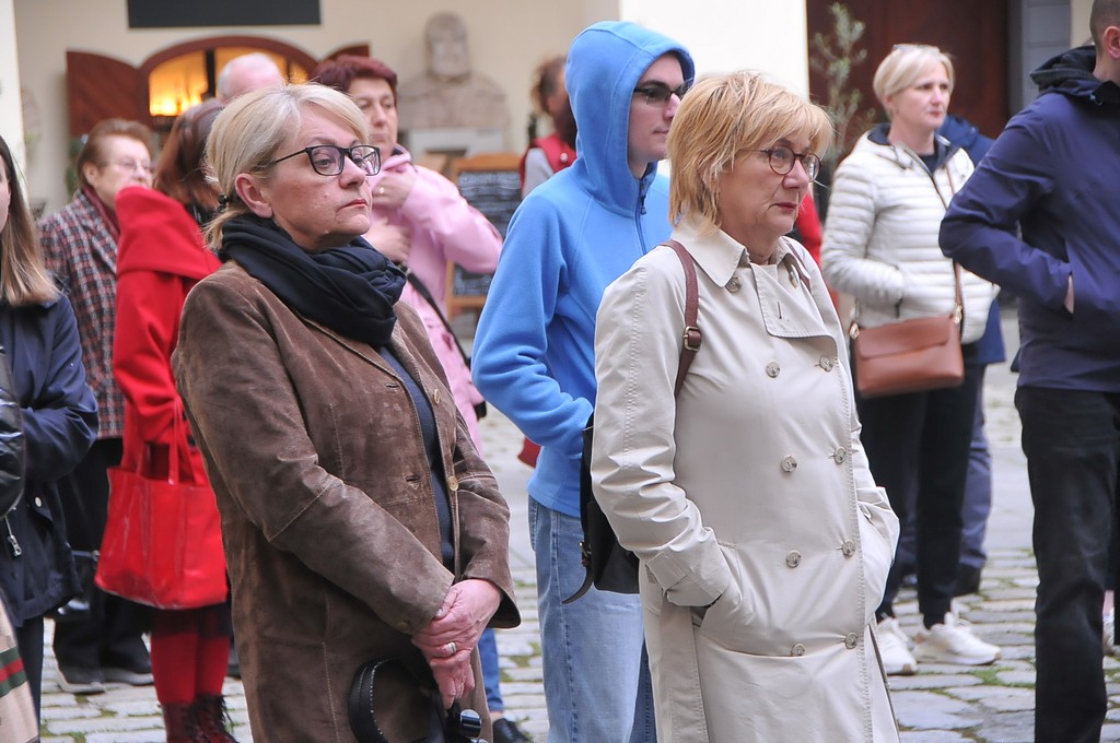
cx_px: 560
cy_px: 372
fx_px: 4195
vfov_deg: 10.1
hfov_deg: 15.2
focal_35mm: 135
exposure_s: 1/60
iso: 800
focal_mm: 90
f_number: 5.3
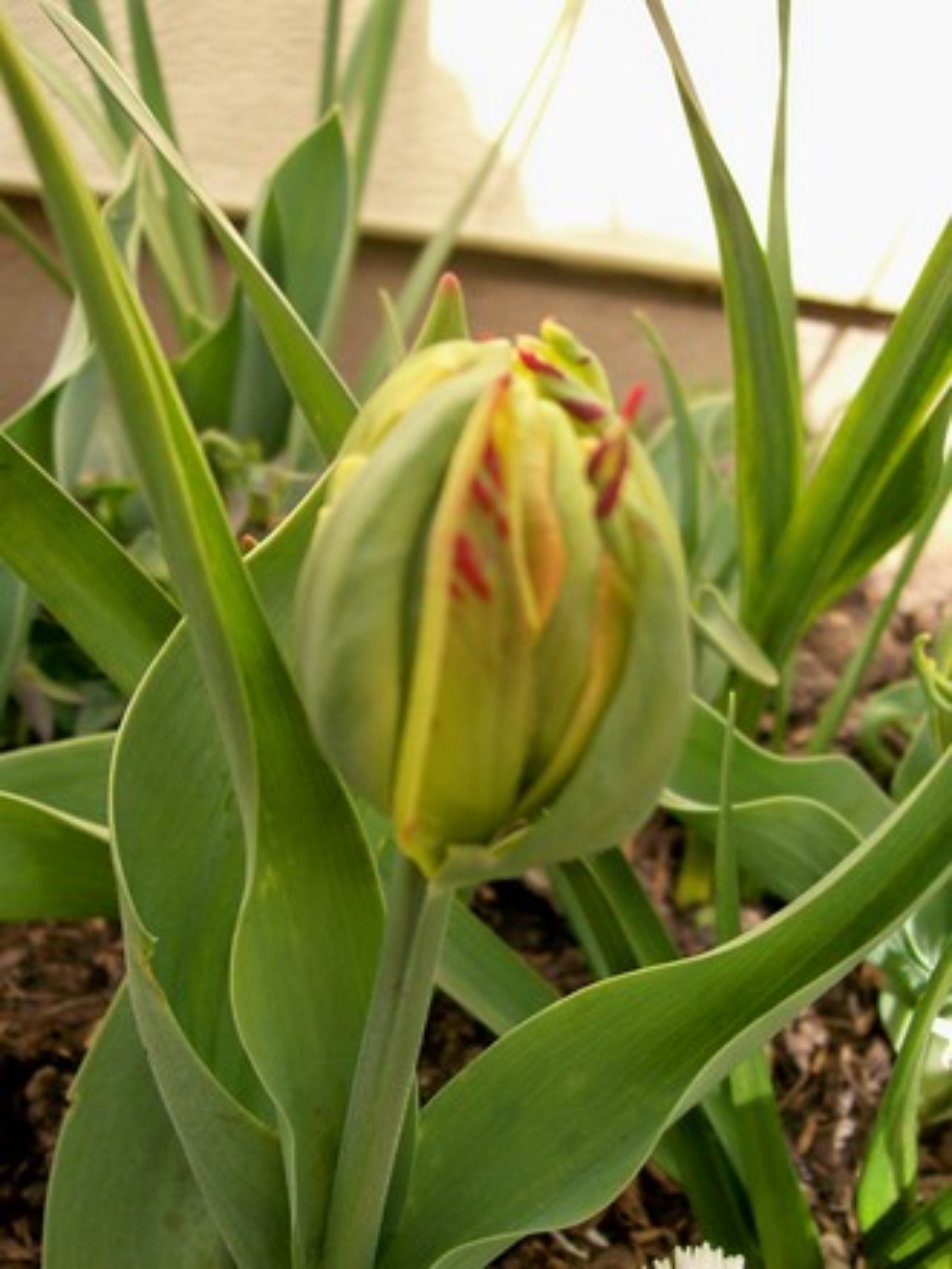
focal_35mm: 36
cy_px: 634
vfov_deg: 51.4
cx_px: 476
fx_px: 1320
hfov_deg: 39.7
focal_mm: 6
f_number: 2.7
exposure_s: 1/387
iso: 80
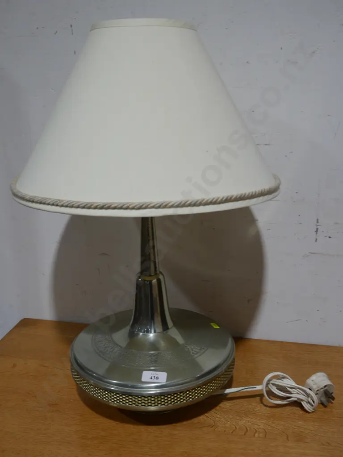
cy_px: 228
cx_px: 172
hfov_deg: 34.3
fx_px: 555
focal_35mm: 42
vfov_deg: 44.8
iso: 200
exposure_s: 1/80
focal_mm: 21
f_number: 4.6
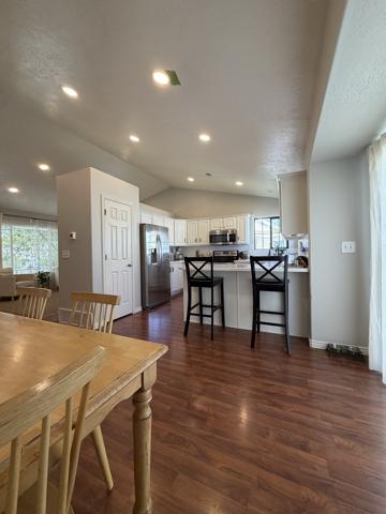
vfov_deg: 102.1
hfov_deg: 85.7
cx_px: 193
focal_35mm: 14
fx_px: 208
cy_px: 257
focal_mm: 2.22
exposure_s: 1/120
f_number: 2.2
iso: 200
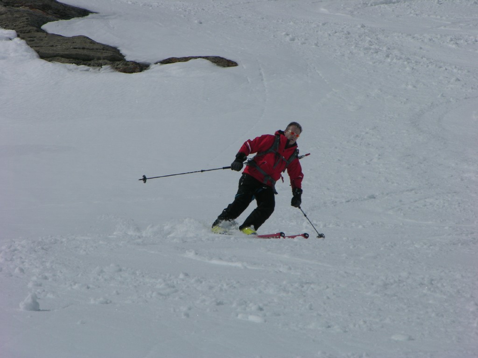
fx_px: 3866
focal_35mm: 280
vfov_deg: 5.3
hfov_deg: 7.1
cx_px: 239
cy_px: 179
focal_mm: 71.2
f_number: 7.4
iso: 50
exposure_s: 1/866
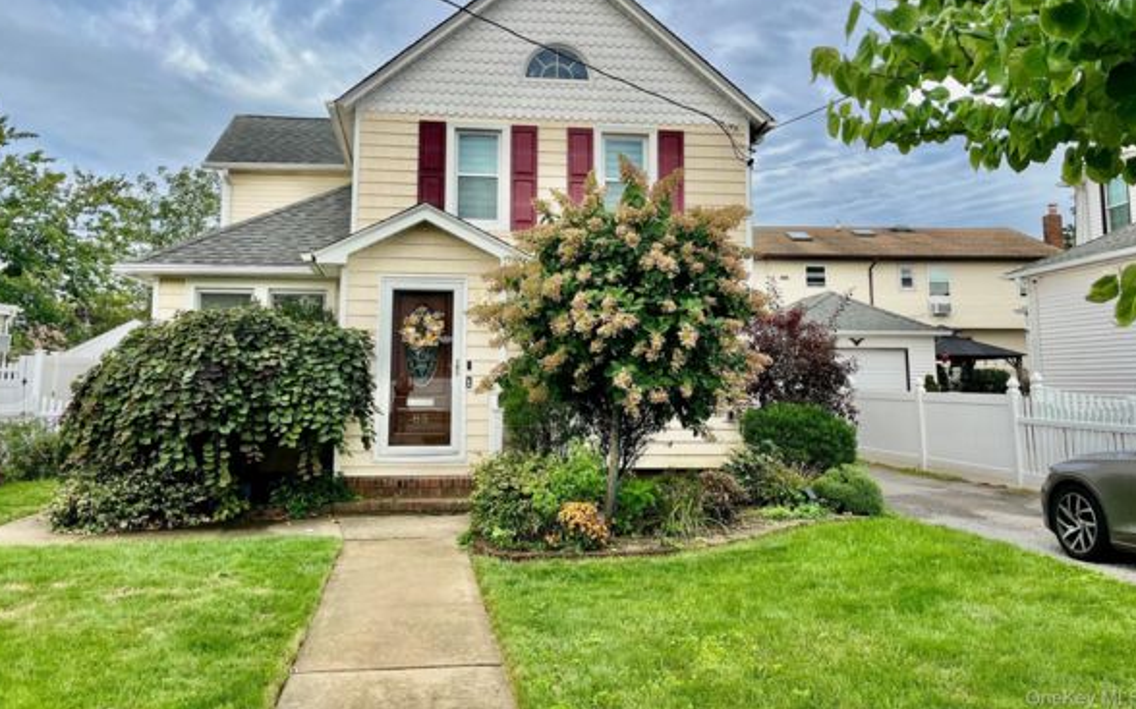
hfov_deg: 62.9
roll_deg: +0.2
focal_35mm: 30
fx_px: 928
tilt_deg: +7.8
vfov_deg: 41.4
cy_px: 247
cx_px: 529
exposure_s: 1/852
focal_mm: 5.1
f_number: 1.6
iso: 50
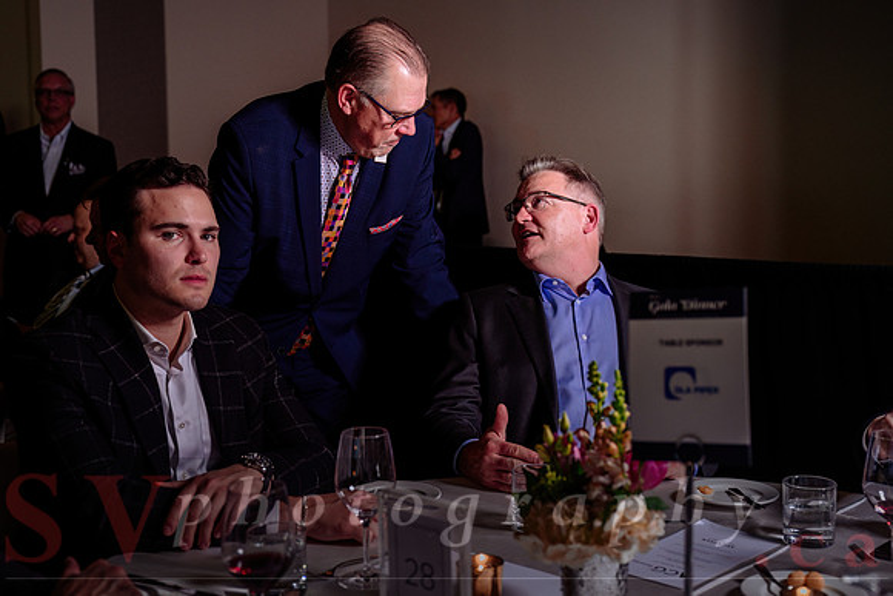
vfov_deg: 28.3
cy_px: 259
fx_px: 1180
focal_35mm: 48
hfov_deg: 41.5
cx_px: 446
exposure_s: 1/125
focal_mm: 42
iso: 1000
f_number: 3.5
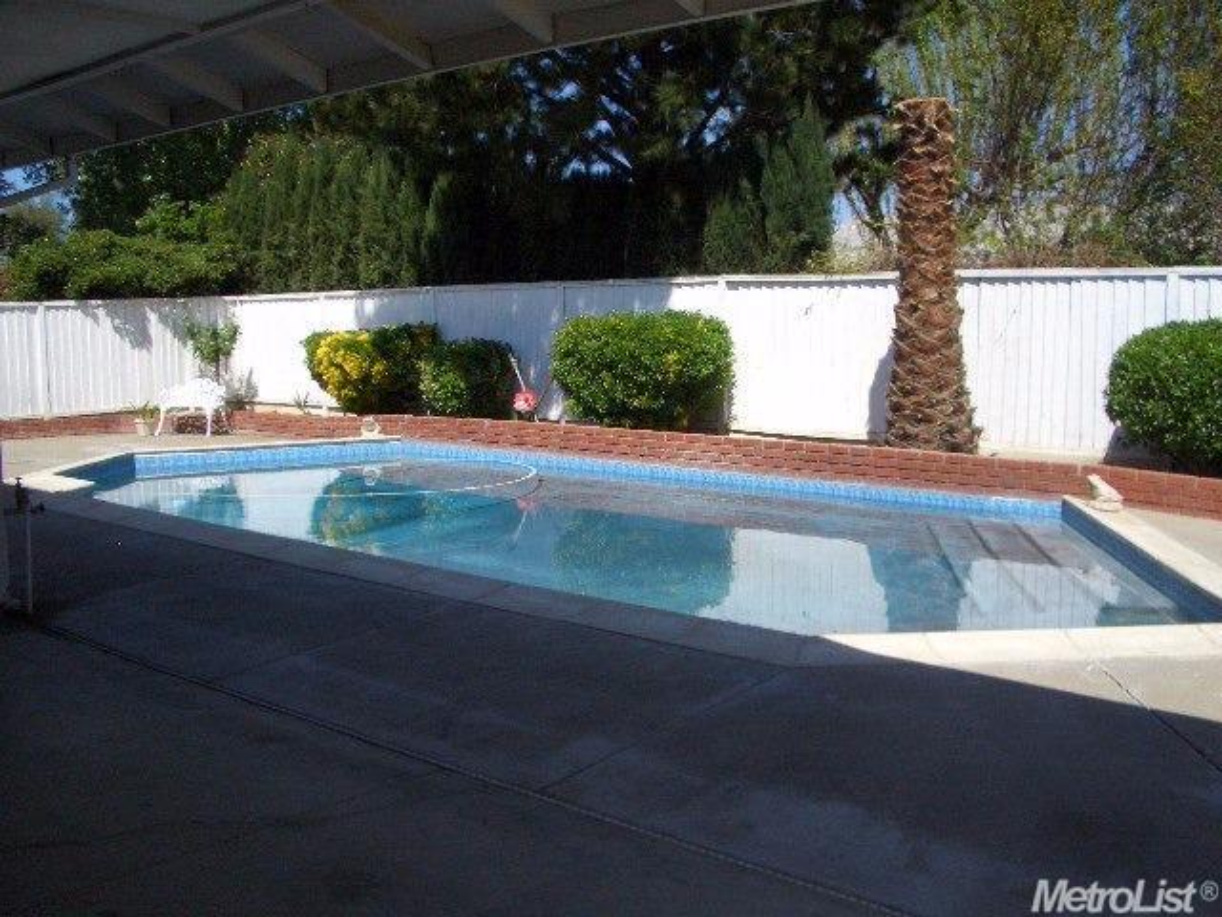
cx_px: 611
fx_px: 1236
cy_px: 458
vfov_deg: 40.7
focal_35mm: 35
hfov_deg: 52.6
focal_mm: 5.8
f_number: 4.3
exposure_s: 1/2000
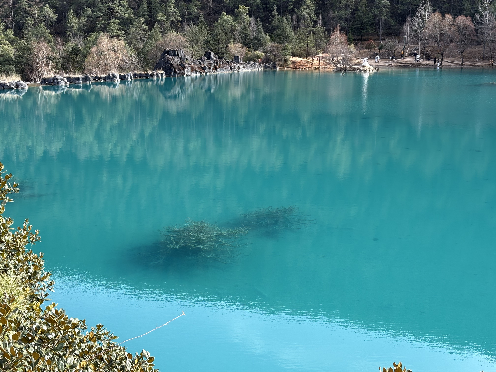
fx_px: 745
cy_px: 186
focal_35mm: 52
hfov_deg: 36.8
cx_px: 248
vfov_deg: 28.0
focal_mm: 5.96
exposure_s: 1/419
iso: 32
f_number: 1.6
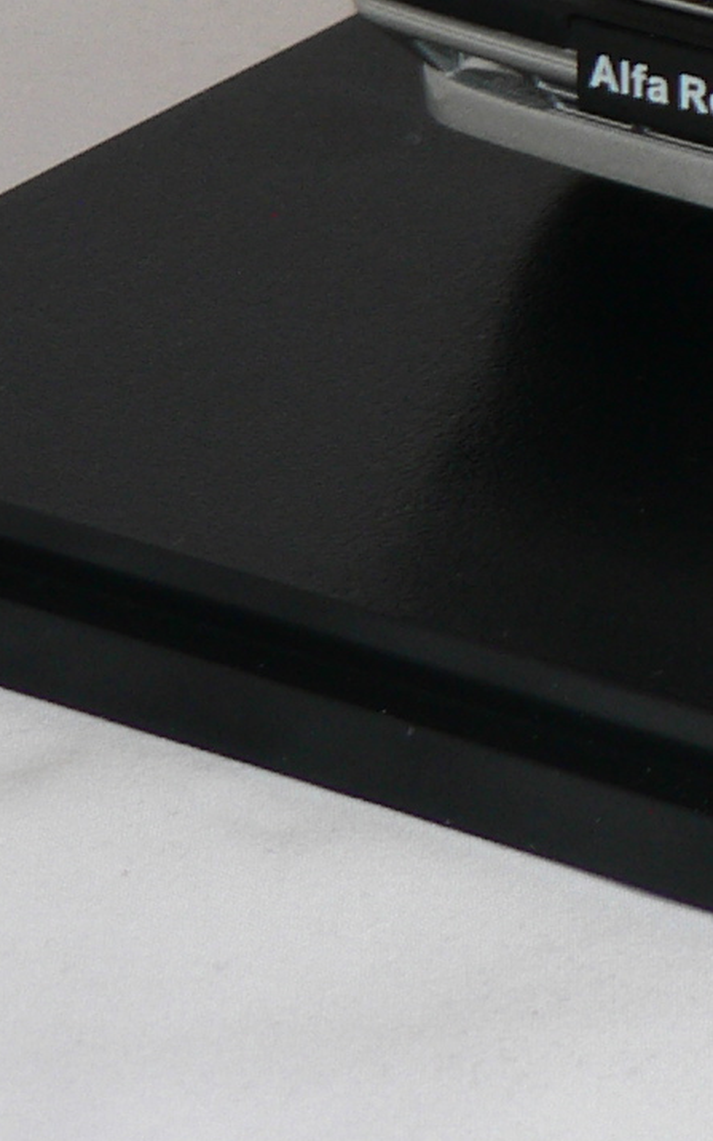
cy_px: -357
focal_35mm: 205
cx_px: 1393
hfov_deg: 6.2
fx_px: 6372
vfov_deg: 10.0
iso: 80
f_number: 2.8
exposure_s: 1/60
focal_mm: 9.1
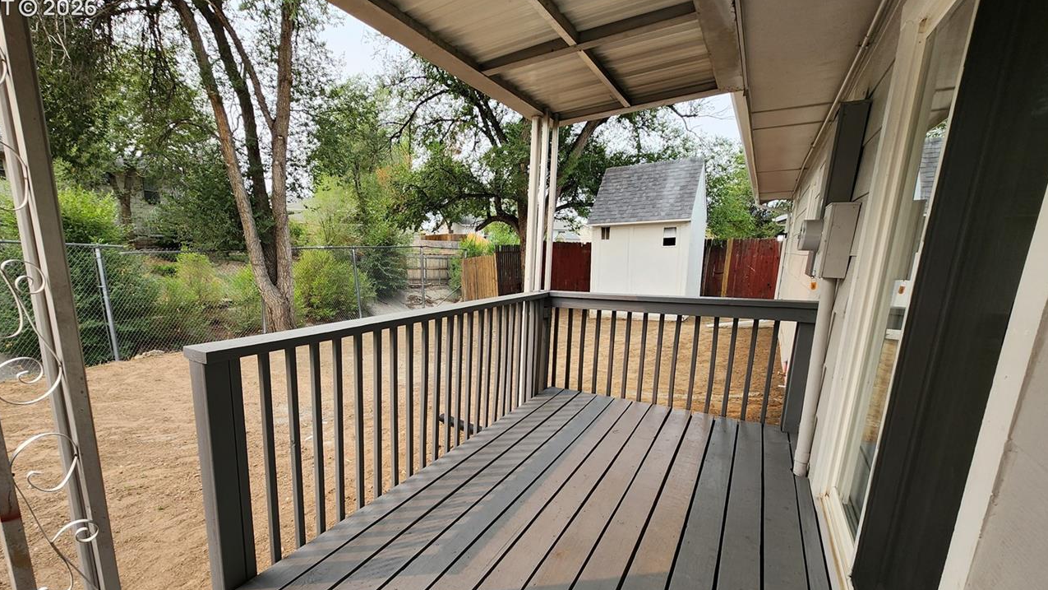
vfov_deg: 66.3
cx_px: 465
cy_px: 358
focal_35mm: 16
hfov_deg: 99.0
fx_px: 445
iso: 32
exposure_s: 1/227
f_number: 2.2
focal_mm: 1.74
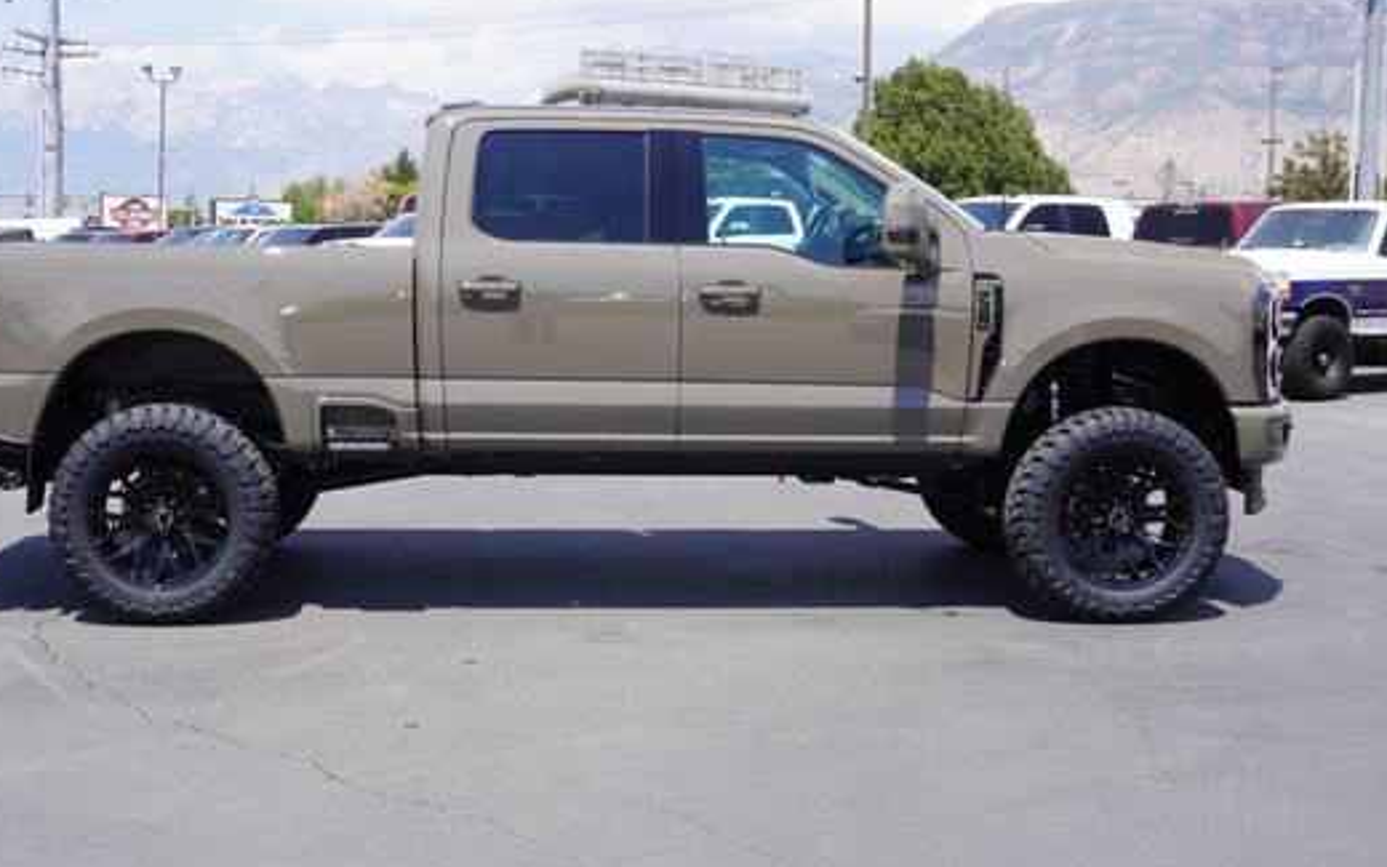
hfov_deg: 41.0
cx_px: 600
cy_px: 424
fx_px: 1852
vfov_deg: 26.3
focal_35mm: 49
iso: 100
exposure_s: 1/125
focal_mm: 26
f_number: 9
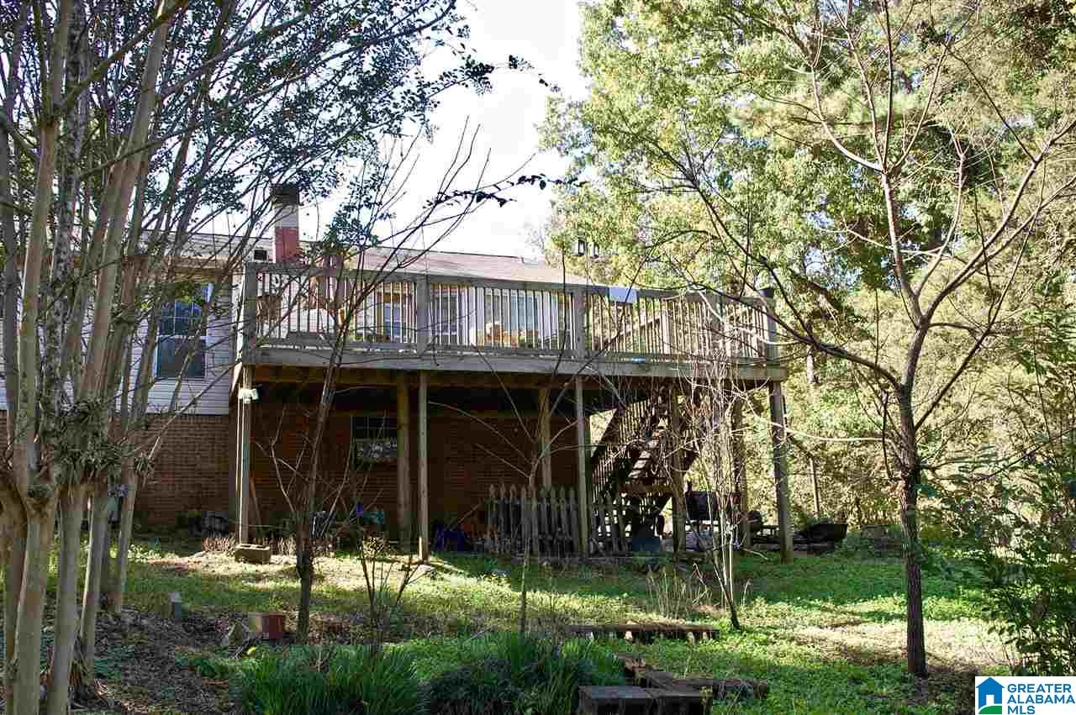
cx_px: 538
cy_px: 358
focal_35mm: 30
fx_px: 896
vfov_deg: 43.5
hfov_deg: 62.0
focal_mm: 20
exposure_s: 1/125
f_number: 5.6
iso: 250
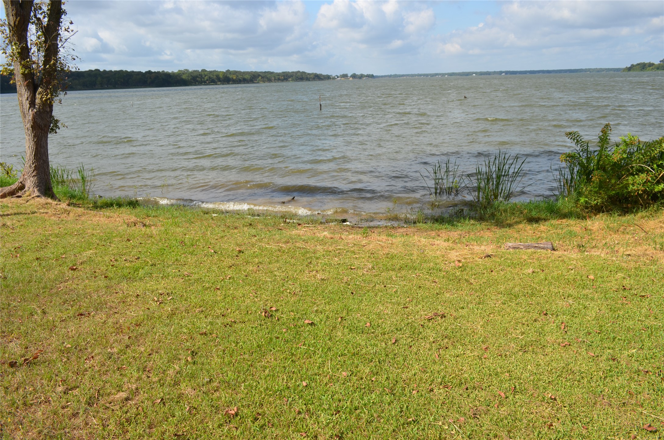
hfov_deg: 67.5
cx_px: 332
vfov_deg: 47.7
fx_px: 497
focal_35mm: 27
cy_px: 220
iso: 100
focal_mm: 18
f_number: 8
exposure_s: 1/250
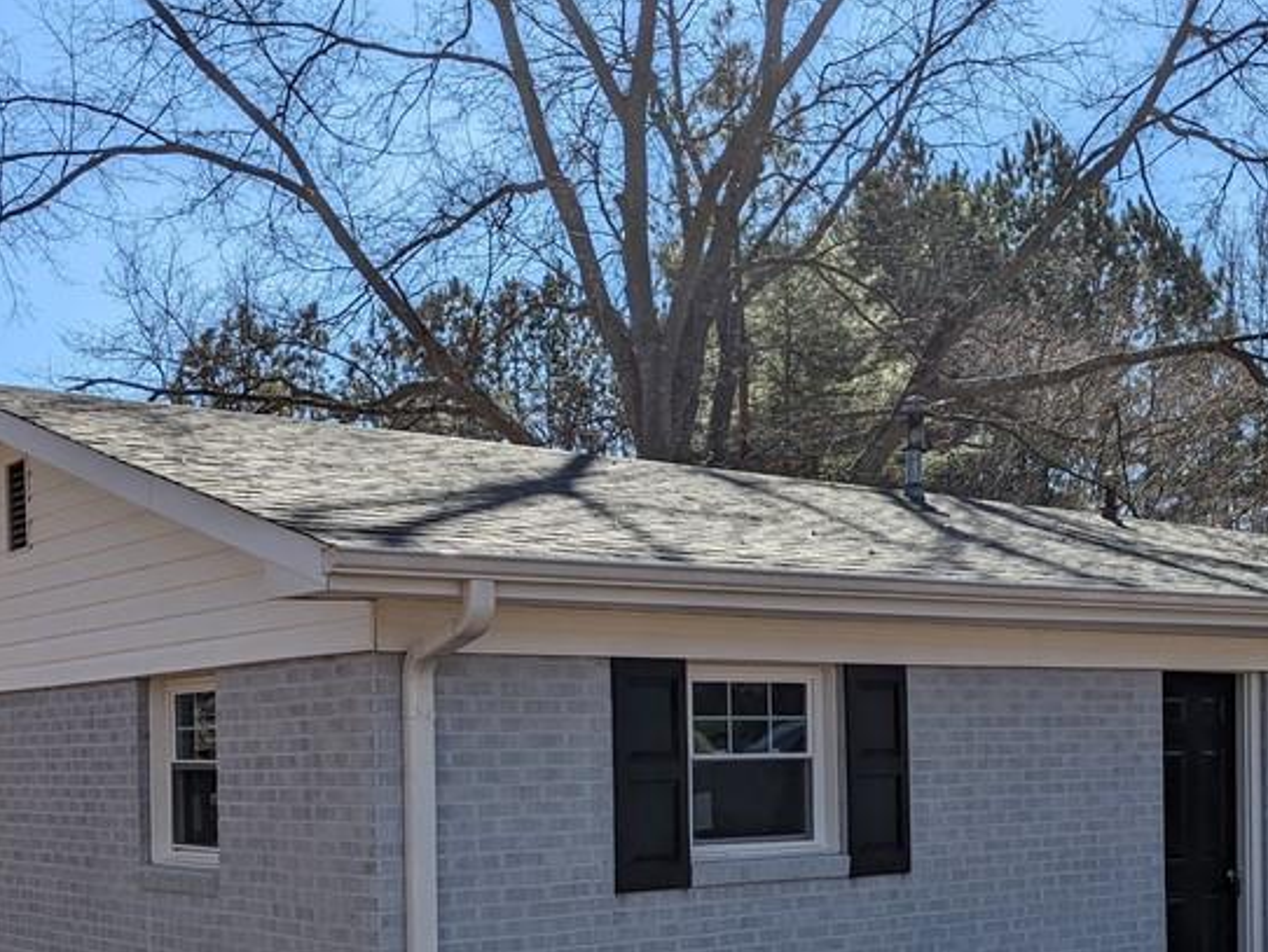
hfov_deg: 37.2
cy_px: 767
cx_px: 800
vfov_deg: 28.0
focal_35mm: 51
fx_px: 1869
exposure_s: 1/2933
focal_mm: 4.38
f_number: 1.73
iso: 46
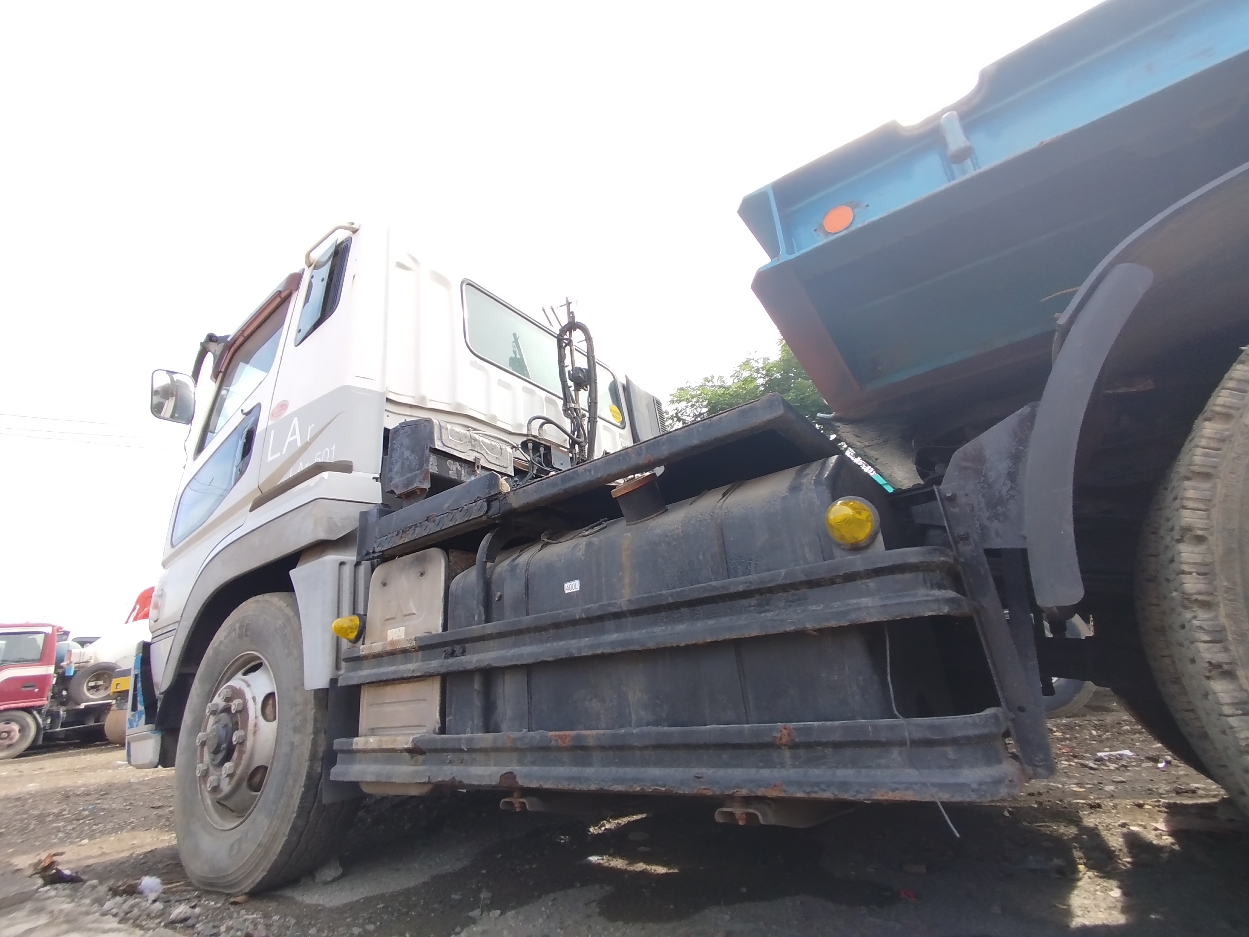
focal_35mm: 15
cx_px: 624
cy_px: 468
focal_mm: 1.65
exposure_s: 1/368
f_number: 2.2
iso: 50
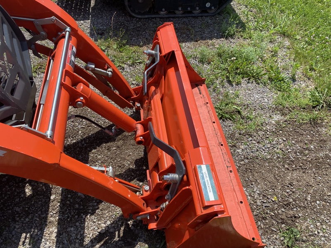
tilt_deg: -50.7
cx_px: 166
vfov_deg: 53.1
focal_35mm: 26
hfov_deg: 67.3
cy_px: 124
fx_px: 249
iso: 32
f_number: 1.8
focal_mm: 4.25
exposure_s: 1/1838
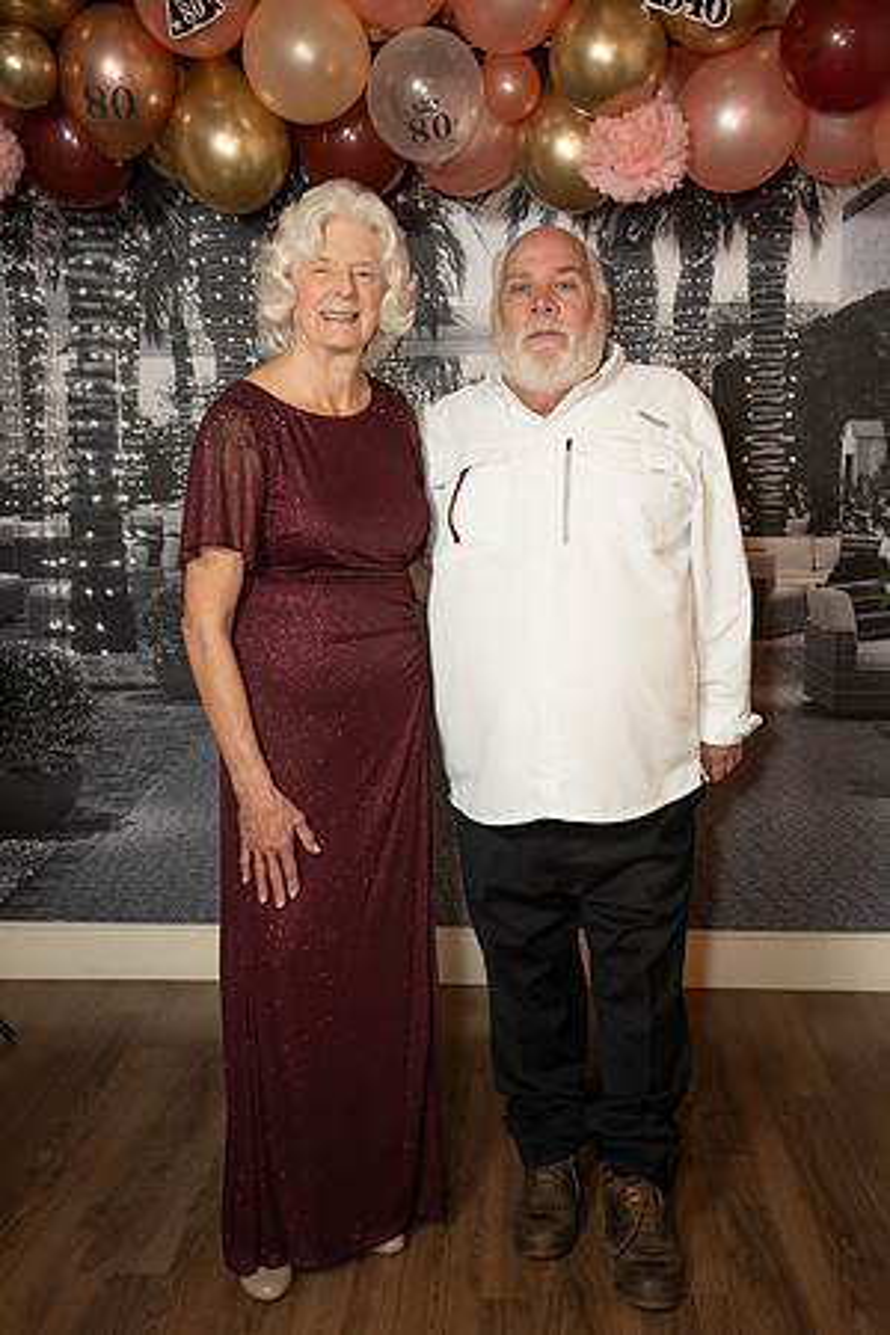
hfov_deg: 31.4
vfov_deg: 45.7
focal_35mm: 43
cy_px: 668
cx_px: 445
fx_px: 1583
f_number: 2.8
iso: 1000
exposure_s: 1/160
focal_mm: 42.7
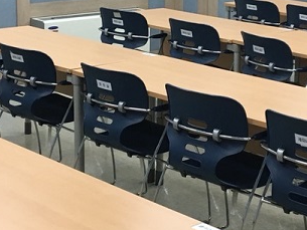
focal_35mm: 95
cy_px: 49
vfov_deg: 15.5
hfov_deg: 20.6
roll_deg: -0.8
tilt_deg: -11.3
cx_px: 168
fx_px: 843
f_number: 2.2
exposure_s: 1/30
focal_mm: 4.15
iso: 40
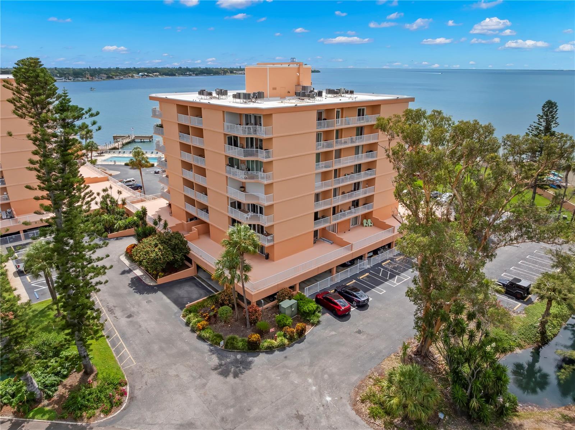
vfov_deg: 56.7
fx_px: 398
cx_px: 288
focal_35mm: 24
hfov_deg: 71.6
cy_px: 215
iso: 200
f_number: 8
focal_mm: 12.29
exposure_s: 1/1000
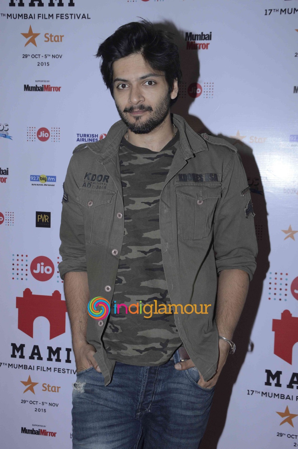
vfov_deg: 38.9
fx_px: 634
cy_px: 224
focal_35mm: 51
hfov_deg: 26.4
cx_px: 149
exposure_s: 1/160
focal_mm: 34
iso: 800
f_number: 7.1
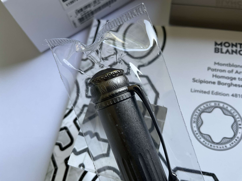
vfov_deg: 48.2
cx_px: 121
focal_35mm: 29
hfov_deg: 61.7
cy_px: 90
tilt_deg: -66.8
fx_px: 203
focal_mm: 3
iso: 20
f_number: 1.8
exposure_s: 1/122
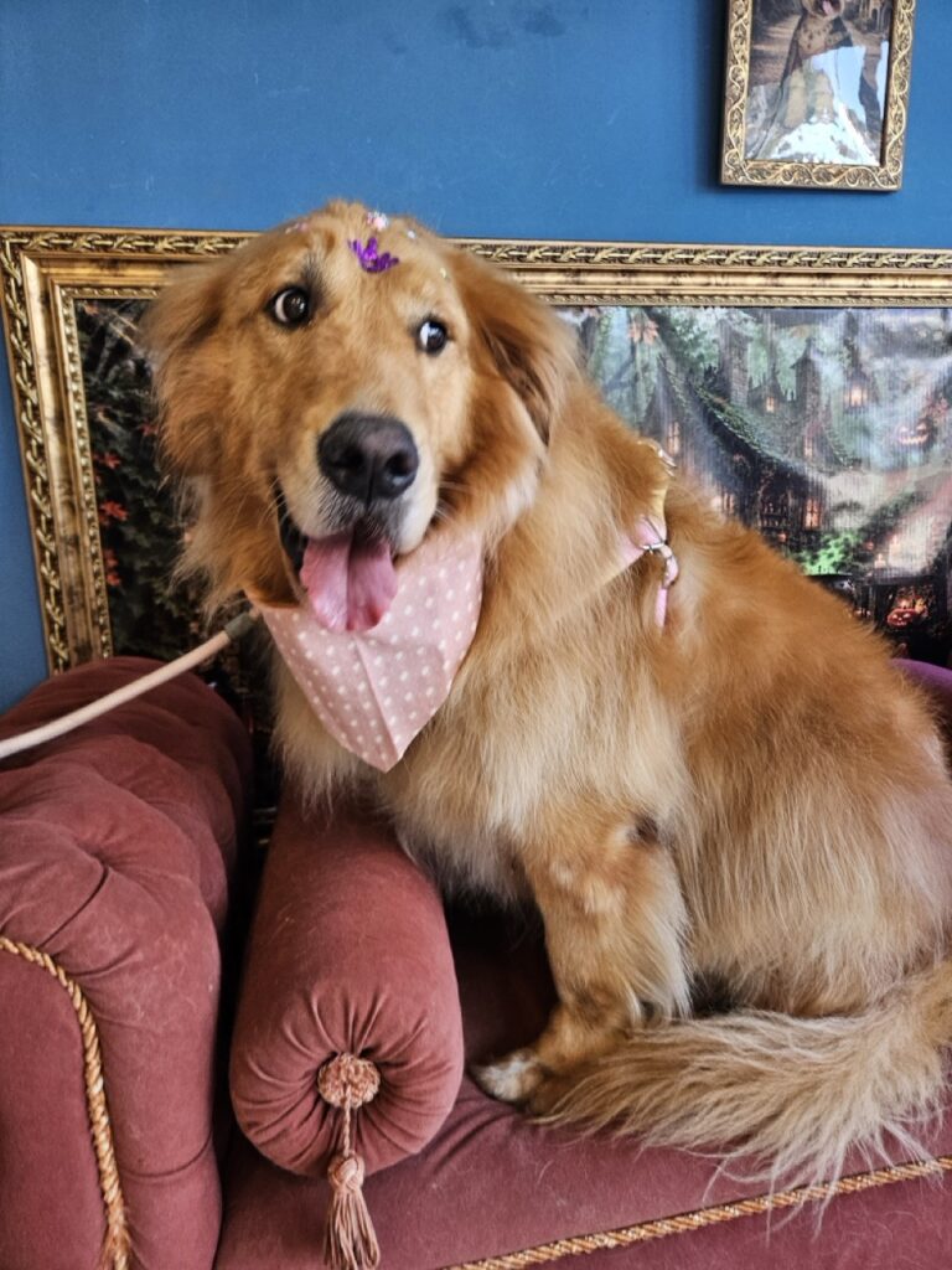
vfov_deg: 73.9
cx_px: 476
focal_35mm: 23
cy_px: 635
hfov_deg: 58.9
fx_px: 843
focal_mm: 5.4
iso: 160
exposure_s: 1/120
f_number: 1.8
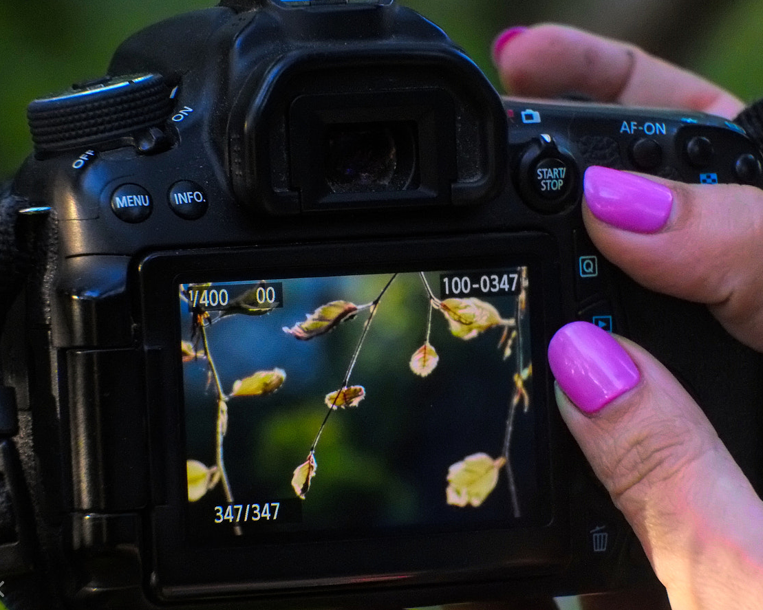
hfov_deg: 5.9
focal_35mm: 329
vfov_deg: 4.7
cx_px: 384
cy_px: 320
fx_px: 7429
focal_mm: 161.8
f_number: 6.4
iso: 6400
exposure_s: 1/250
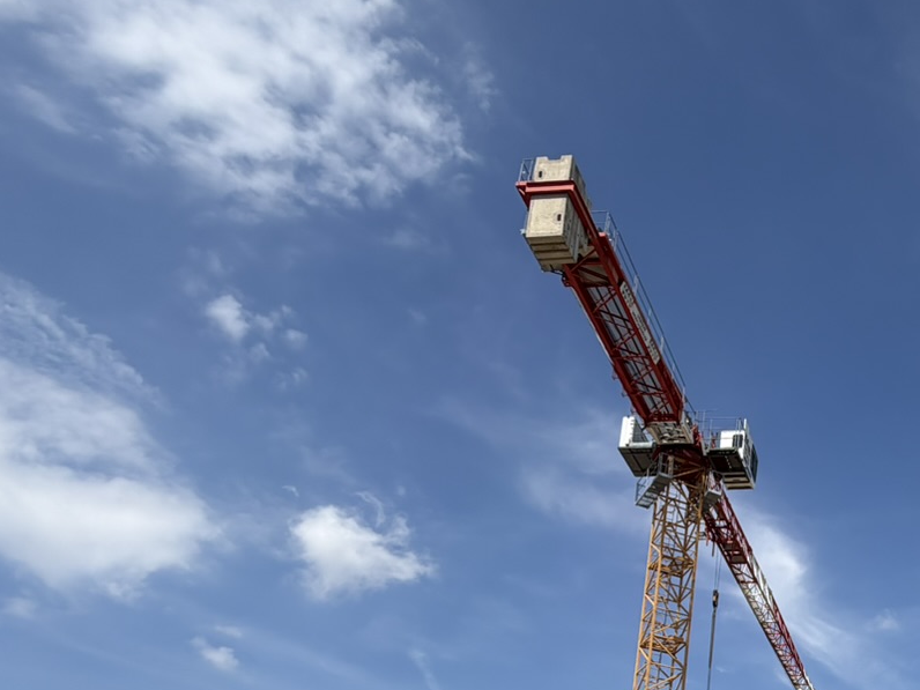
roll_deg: -0.3
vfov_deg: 35.4
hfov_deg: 44.4
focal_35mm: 36
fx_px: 957
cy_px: 707
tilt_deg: +20.3
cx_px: 902
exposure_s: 1/1259
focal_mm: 2.22
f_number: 2.2
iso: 20
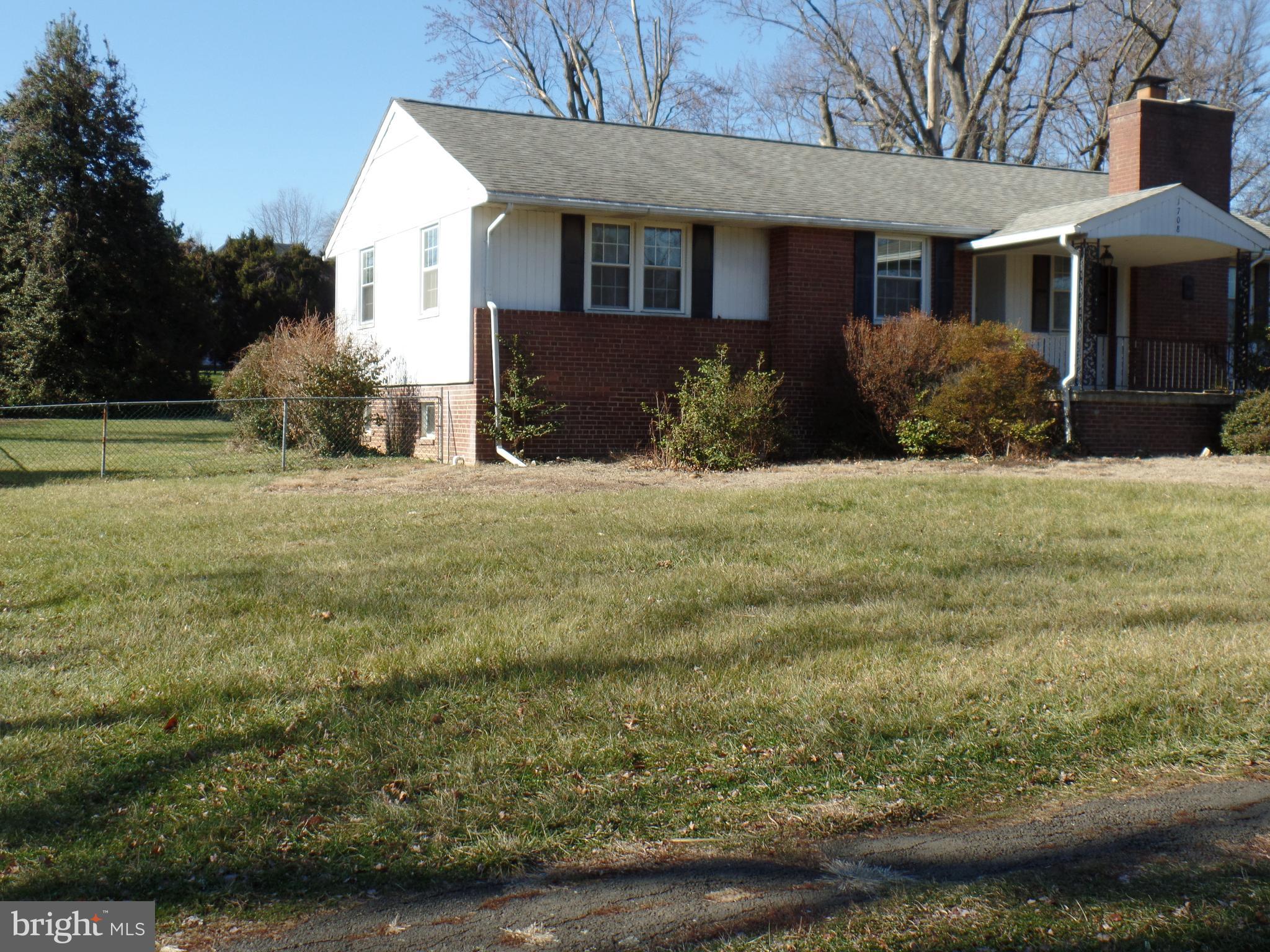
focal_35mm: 42
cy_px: 476
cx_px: 635
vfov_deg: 34.3
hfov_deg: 44.8
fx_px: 1541
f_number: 3.6
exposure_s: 1/500
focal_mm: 7.5
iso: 80
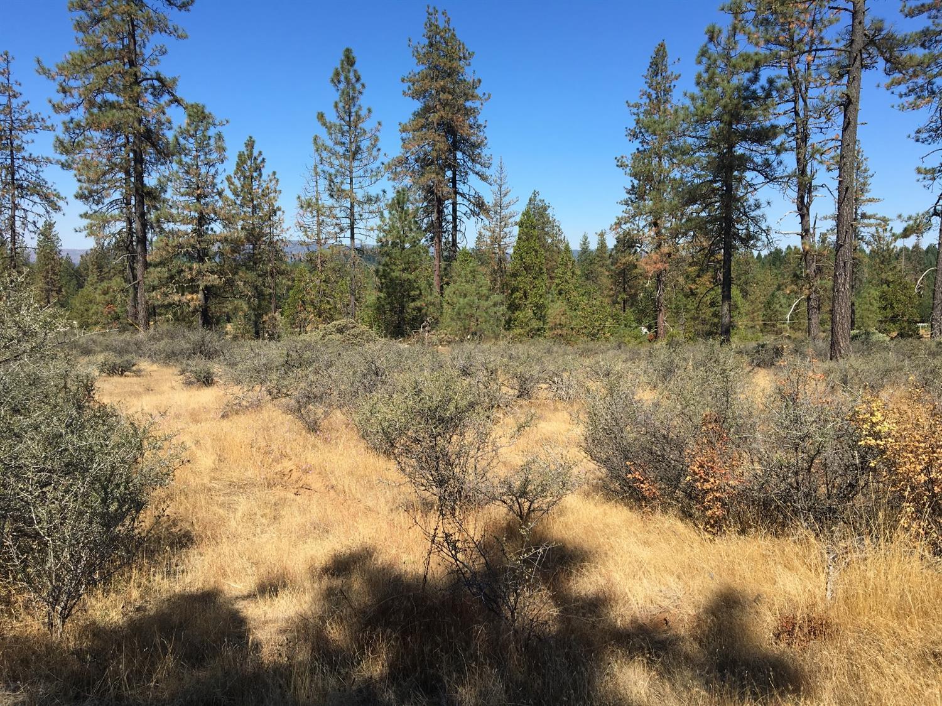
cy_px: 353
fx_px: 789
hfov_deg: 61.7
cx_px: 471
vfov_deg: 48.2
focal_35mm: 29
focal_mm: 4.15
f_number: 2.2
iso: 25
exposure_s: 1/1326
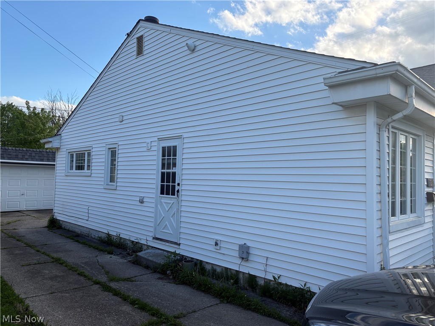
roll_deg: +0.1
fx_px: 327
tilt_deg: +5.1
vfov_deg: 53.1
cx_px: 218
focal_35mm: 26
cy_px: 163
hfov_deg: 67.3
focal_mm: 5.96
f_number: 1.6
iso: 64
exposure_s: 1/1393
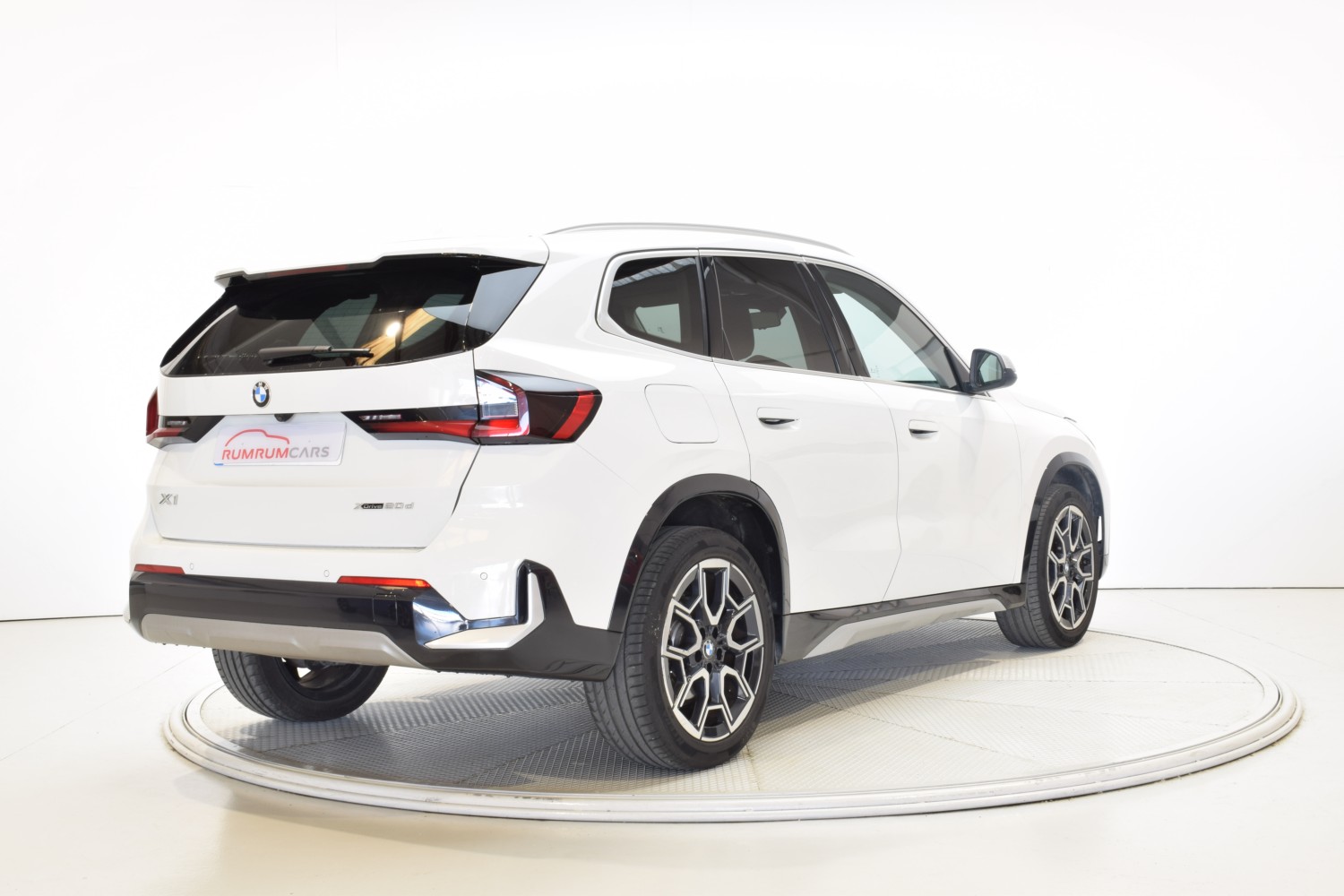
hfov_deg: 45.0
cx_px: 672
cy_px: 448
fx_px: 1624
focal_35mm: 44
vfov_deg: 30.8
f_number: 16
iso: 100
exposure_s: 1/1.3
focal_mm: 29
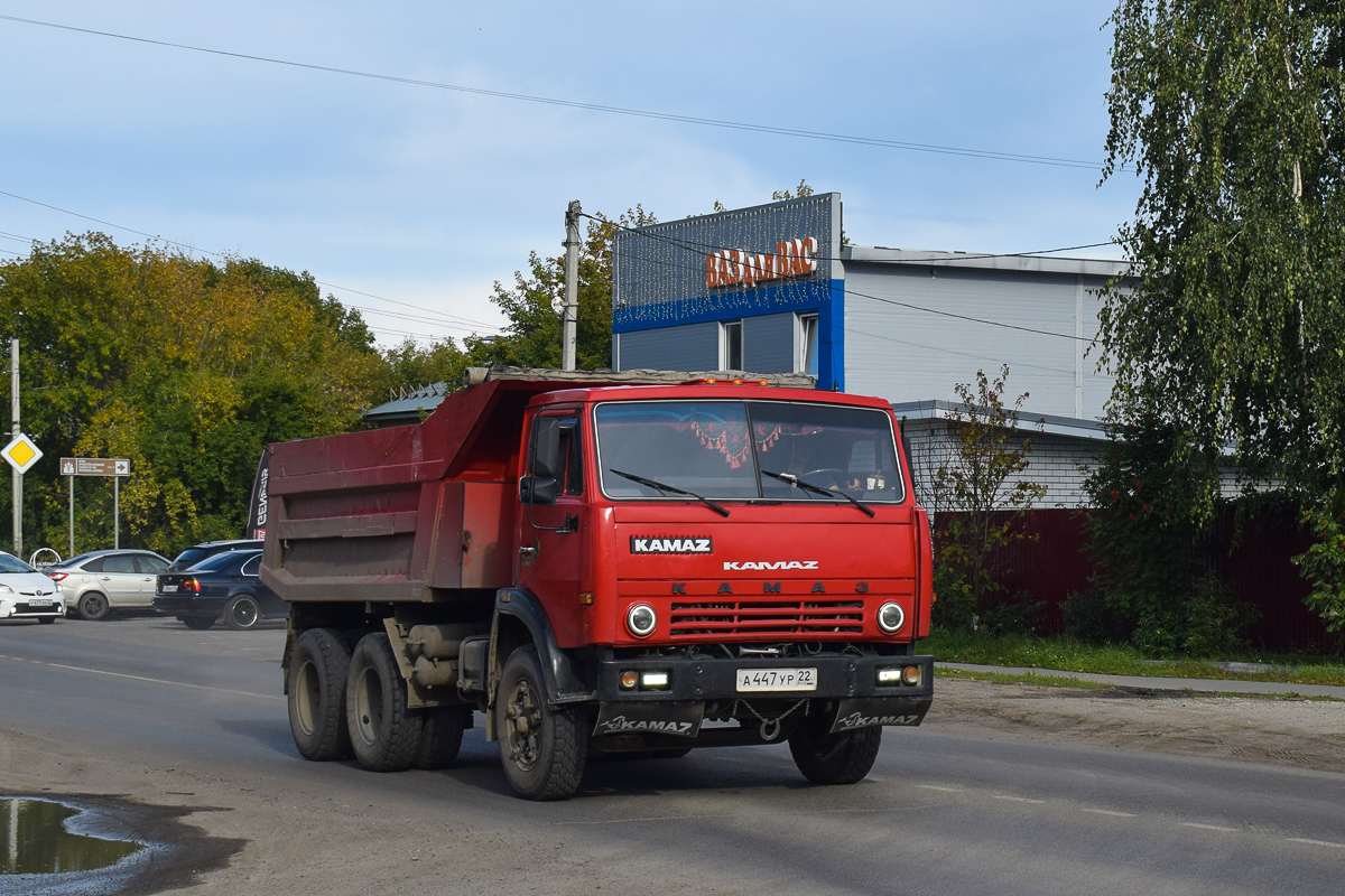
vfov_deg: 25.8
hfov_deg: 37.9
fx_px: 1961
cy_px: 448
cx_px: 672
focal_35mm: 52
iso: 200
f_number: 6.3
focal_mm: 35
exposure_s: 1/800
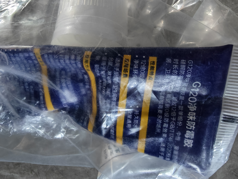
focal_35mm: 23
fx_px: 158
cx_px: 119
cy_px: 90
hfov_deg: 73.9
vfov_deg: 58.9
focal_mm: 1.82
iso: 400
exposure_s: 1/25
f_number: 2
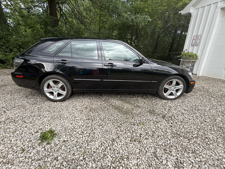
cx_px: 109
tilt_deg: -17.6
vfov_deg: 81.7
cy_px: 82
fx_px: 97
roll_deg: +0.9
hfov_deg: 98.1
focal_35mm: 15
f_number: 2.2
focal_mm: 2.22
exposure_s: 1/156
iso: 50
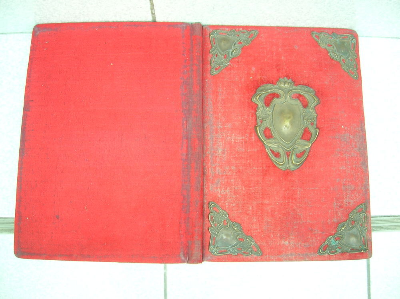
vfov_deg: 41.7
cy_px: 150
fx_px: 393
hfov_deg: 54.0
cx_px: 200
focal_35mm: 34
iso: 50
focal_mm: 5.7
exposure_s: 1/30
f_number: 2.9
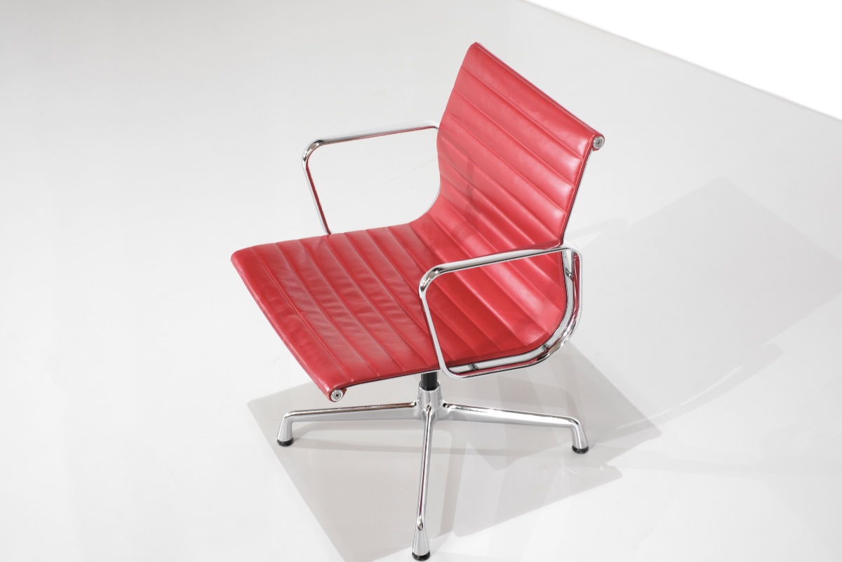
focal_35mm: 53
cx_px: 421
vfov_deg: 25.5
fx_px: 1240
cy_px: 281
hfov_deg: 37.5
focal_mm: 35
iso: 800
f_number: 8
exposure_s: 1/27
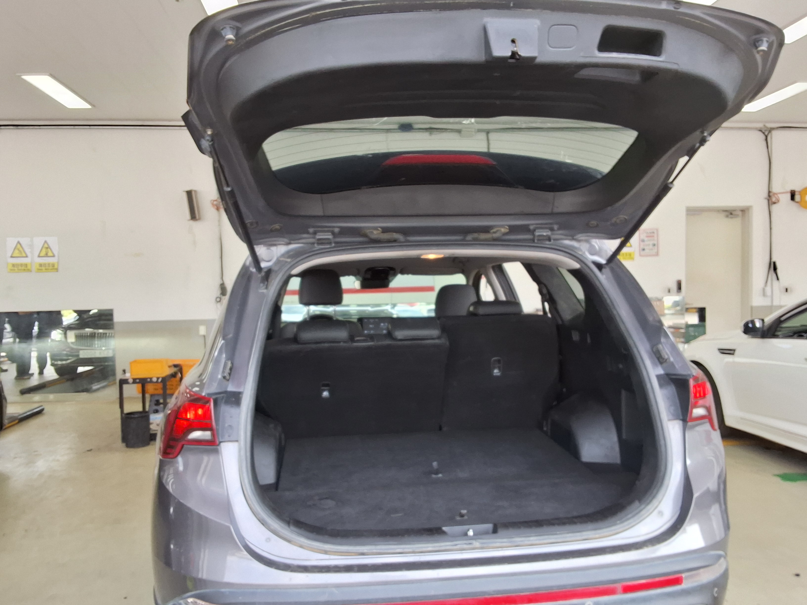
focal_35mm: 28
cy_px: 302
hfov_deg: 63.4
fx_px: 653
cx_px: 404
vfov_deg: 49.7
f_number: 1.9
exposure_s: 1/175
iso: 32
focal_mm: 2.91
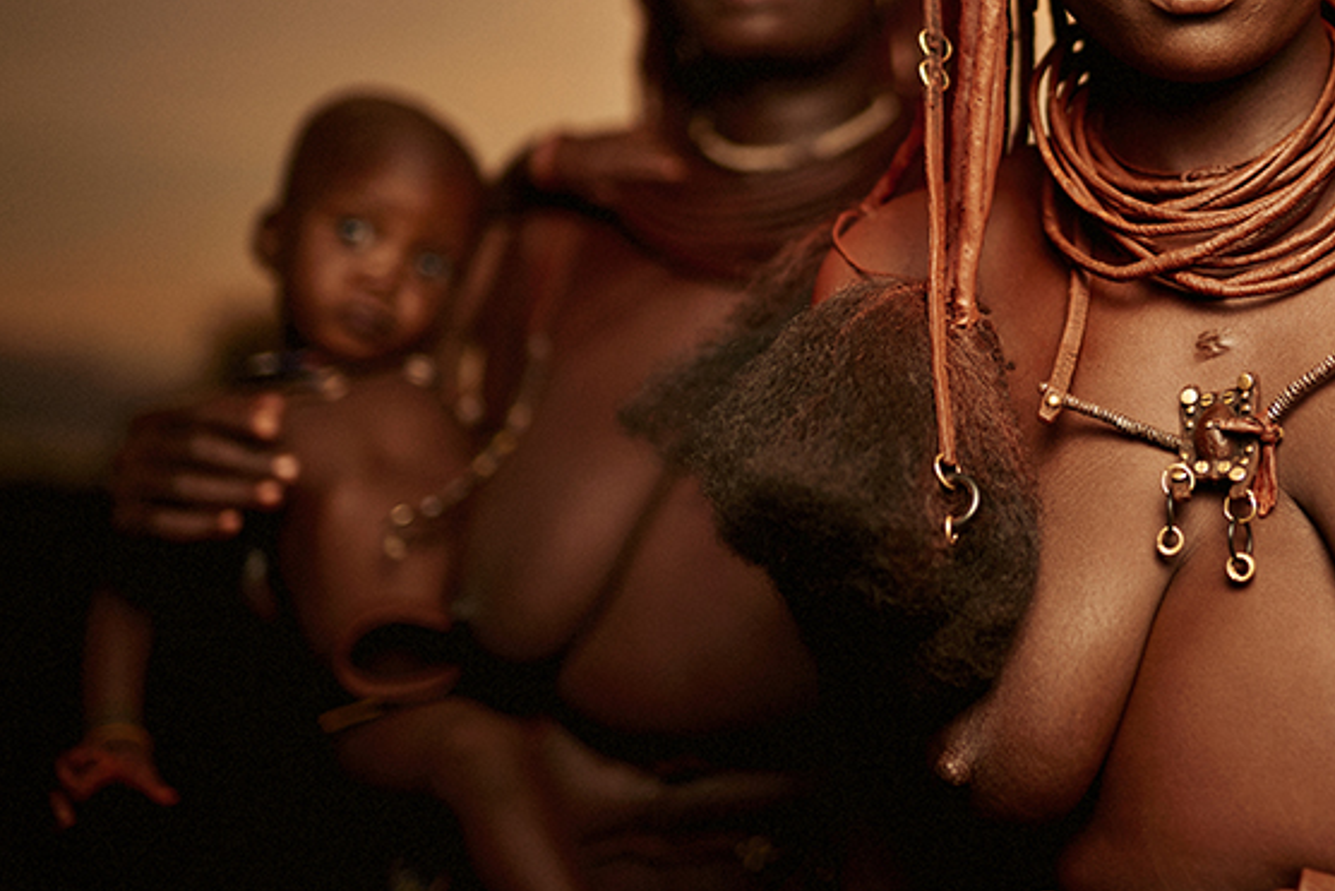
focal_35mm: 90
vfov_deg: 15.1
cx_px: 1181
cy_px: 246
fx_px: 3338
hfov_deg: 22.1
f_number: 1.4
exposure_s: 1/200
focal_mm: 50
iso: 100
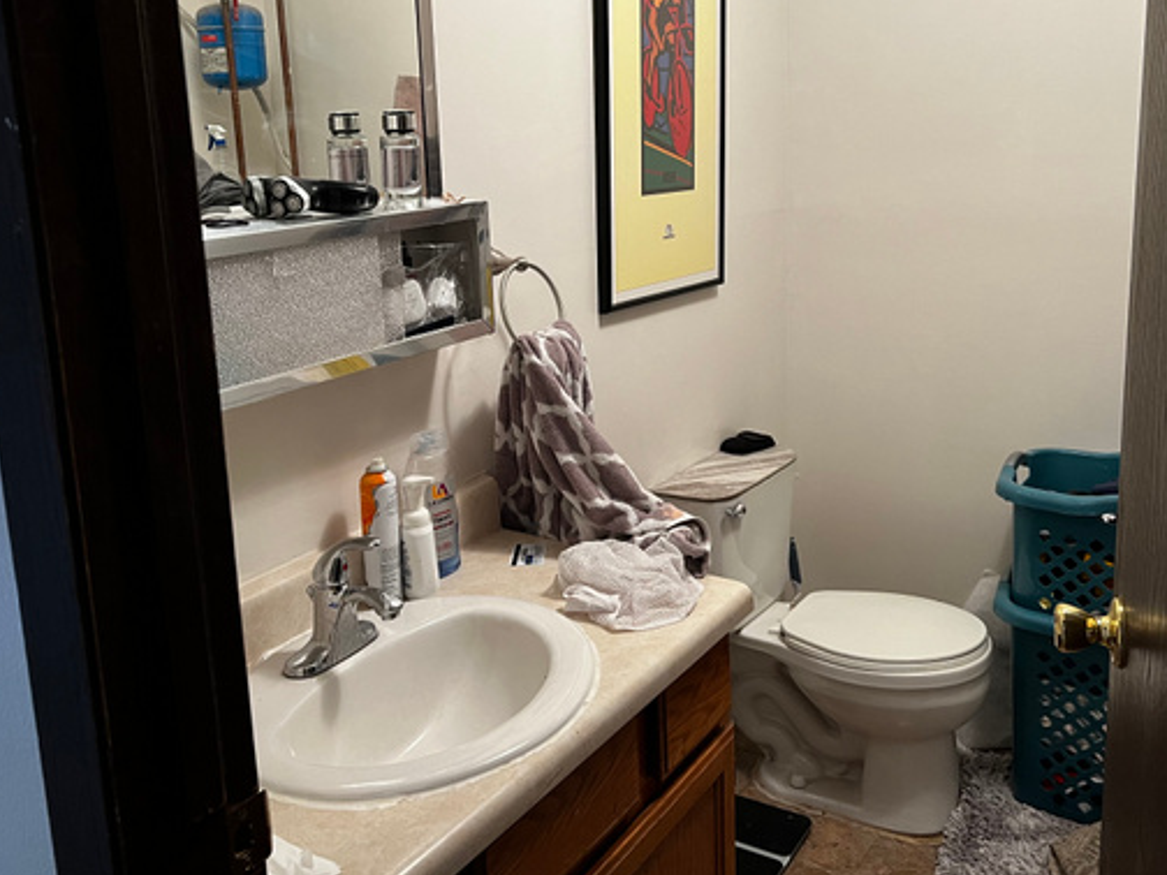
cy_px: 333
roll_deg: +2.1
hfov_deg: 55.3
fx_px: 1113
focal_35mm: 33
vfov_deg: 42.7
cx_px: 558
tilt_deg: -11.5
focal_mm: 5.7
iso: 160
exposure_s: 1/60
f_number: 1.5
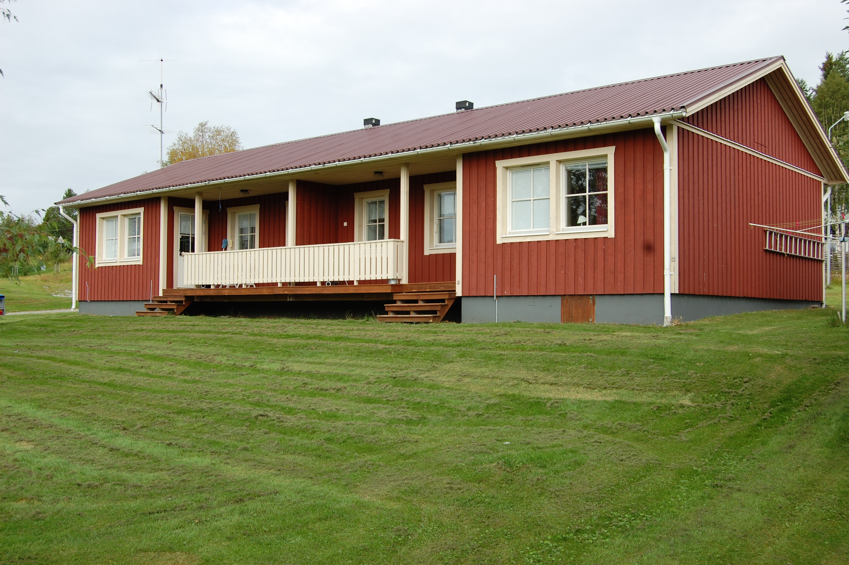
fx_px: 919
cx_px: 424
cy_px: 282
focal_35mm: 39
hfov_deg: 49.6
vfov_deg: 34.1
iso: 200
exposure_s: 1/250
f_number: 8
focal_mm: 26
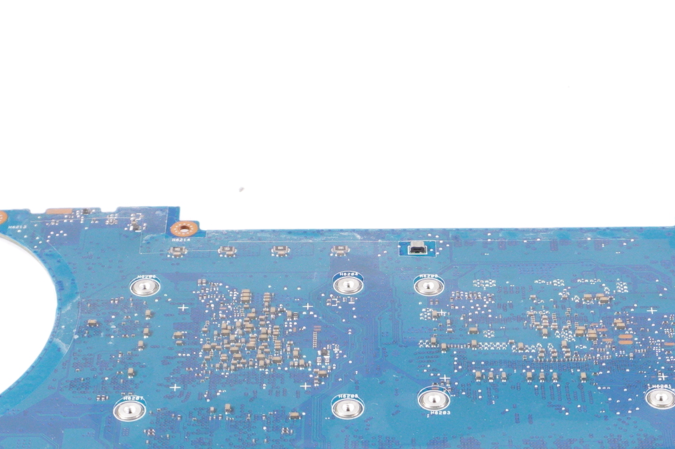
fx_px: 1919
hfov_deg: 19.9
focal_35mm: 102
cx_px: 434
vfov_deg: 12.9
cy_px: 580
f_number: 6.3
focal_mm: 23
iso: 1000
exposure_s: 1/200
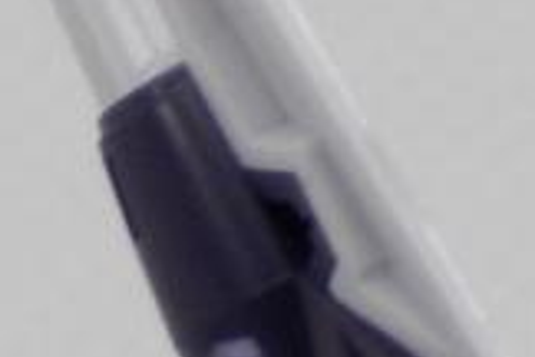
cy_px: 1289
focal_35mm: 747
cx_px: -188
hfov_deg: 2.8
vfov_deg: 1.8
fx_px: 11100
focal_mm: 17.2
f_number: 4.6
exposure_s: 1/40
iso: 80
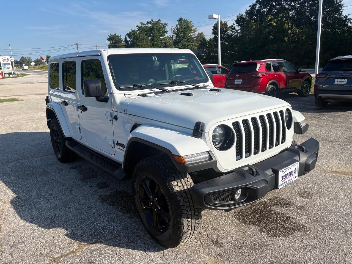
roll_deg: +3.6
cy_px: 132
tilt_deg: -13.1
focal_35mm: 26
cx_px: 176
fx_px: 264
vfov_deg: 53.1
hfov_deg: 67.3
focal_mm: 5.96
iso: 50
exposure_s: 1/3623
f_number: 1.6
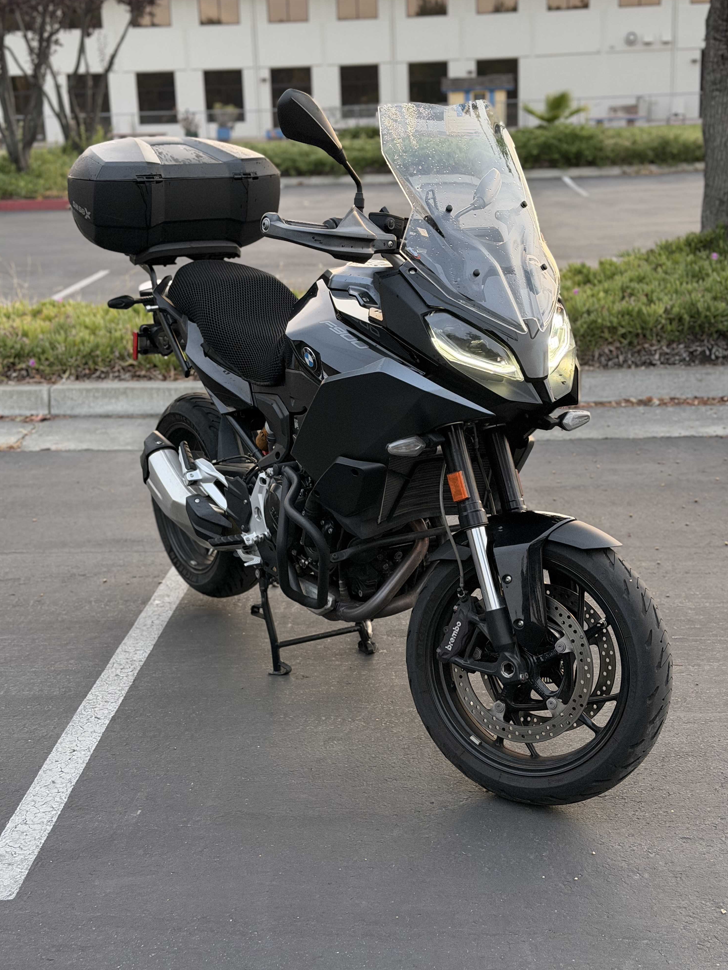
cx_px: 362
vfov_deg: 38.9
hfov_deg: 29.7
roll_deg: +1.7
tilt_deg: -14.8
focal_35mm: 49
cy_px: 477
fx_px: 1374
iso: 250
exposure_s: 1/56
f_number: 1.78
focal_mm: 6.76
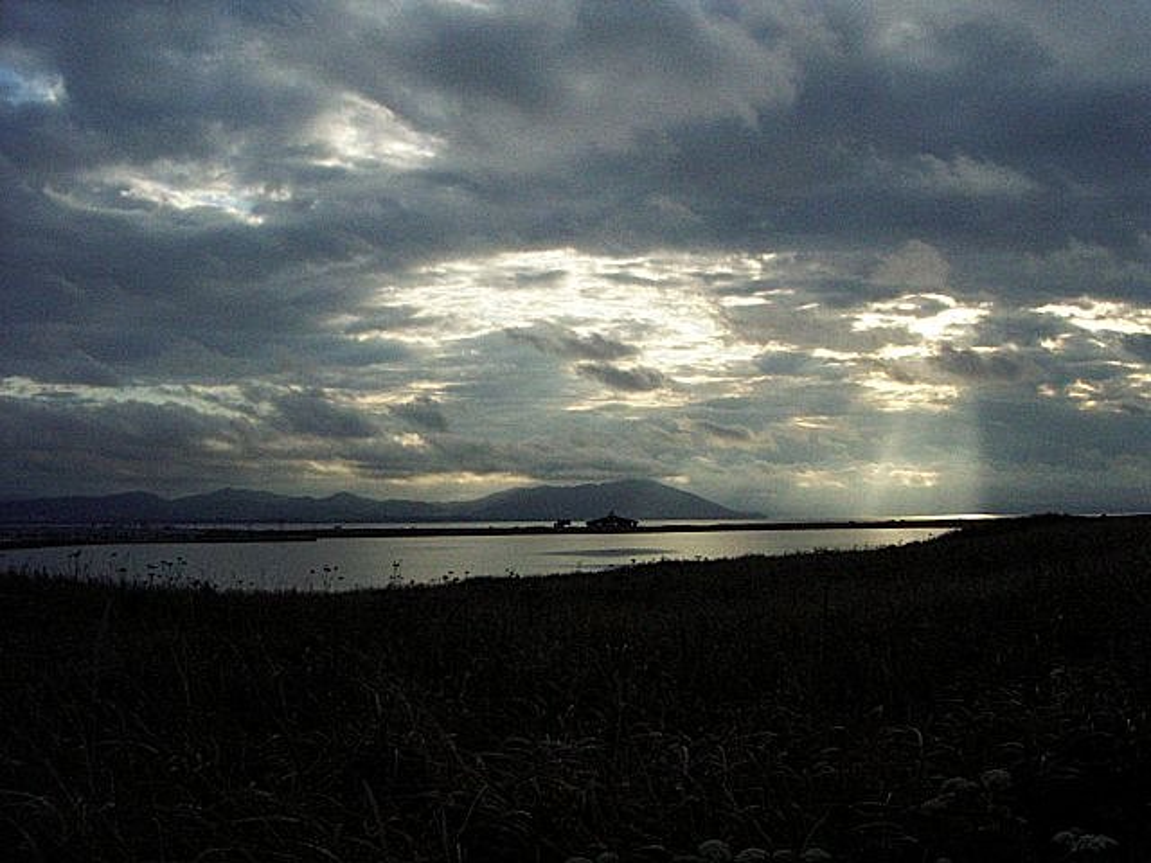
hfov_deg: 49.0
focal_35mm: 38
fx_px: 1264
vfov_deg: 37.7
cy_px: 432
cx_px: 576
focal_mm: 5.8
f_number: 4.8
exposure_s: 1/1500
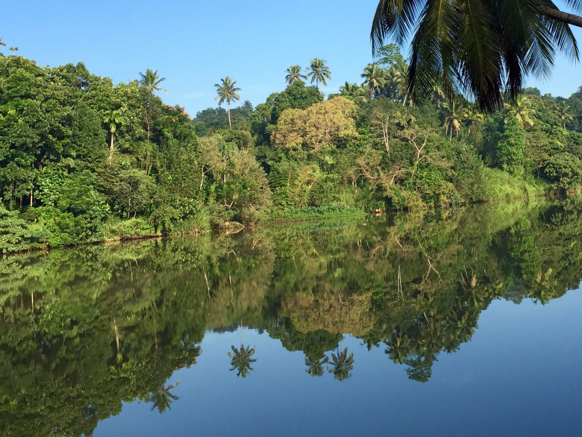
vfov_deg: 29.4
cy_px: 76
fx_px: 807
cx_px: 334
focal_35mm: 48
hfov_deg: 39.6
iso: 32
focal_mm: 4.15
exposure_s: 1/920
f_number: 2.2
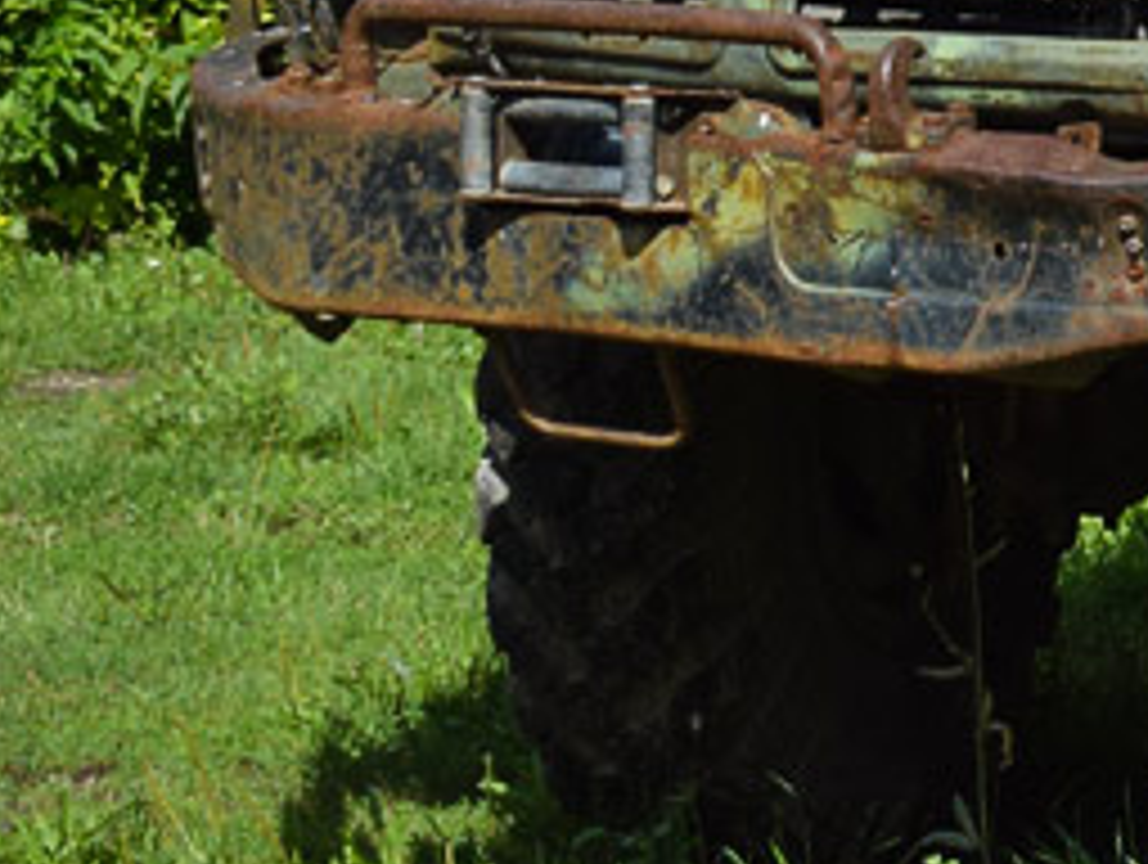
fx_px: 9000
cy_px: -459
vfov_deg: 5.4
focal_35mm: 271
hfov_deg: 7.1
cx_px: 2224
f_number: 6.3
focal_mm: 40
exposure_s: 1/1250
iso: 200
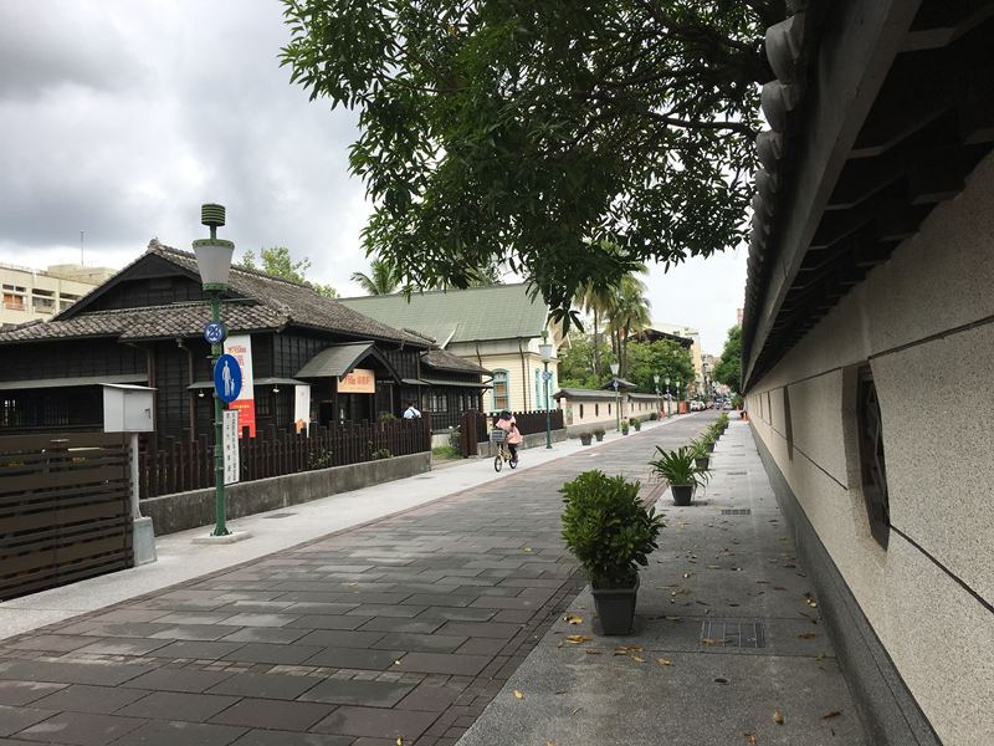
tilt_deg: +3.7
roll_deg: +2.6
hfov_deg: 61.7
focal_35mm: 29
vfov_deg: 48.2
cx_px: 497
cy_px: 373
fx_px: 833
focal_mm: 4.15
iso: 25
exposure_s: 1/739
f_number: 2.2
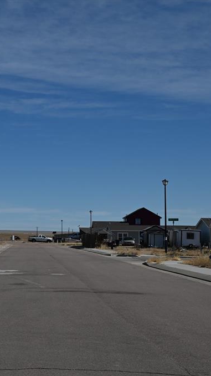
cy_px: 188
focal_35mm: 79
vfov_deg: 26.9
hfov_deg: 14.8
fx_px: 786
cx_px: -39
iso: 100
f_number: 9
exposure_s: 1/640
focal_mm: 50
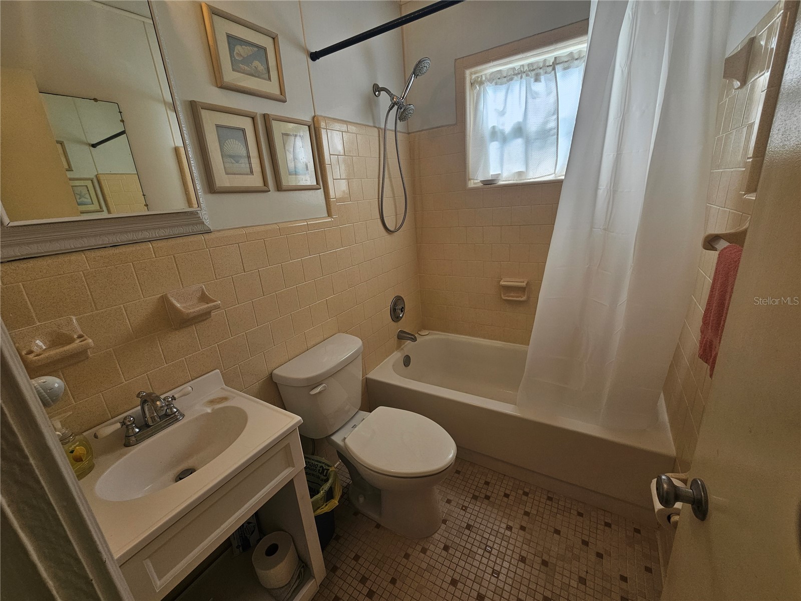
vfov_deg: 89.9
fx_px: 301
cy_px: 300
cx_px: 400
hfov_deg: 106.2
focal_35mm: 13
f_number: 2.2
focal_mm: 2.2
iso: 50
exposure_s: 1/206
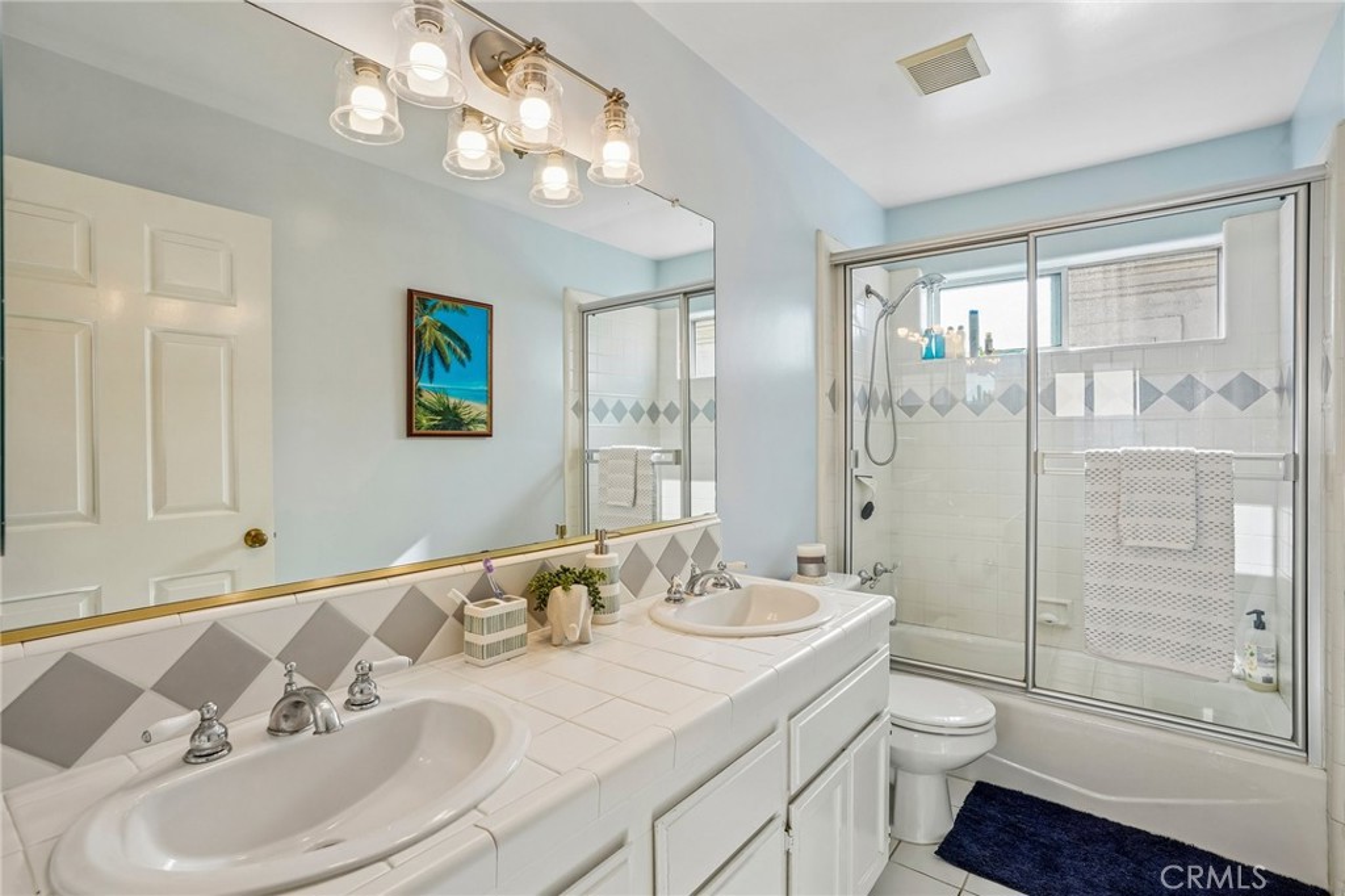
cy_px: 448
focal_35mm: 16
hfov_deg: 96.8
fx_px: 598
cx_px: 672
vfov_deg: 73.7
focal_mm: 16
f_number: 8
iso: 400
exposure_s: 1/100
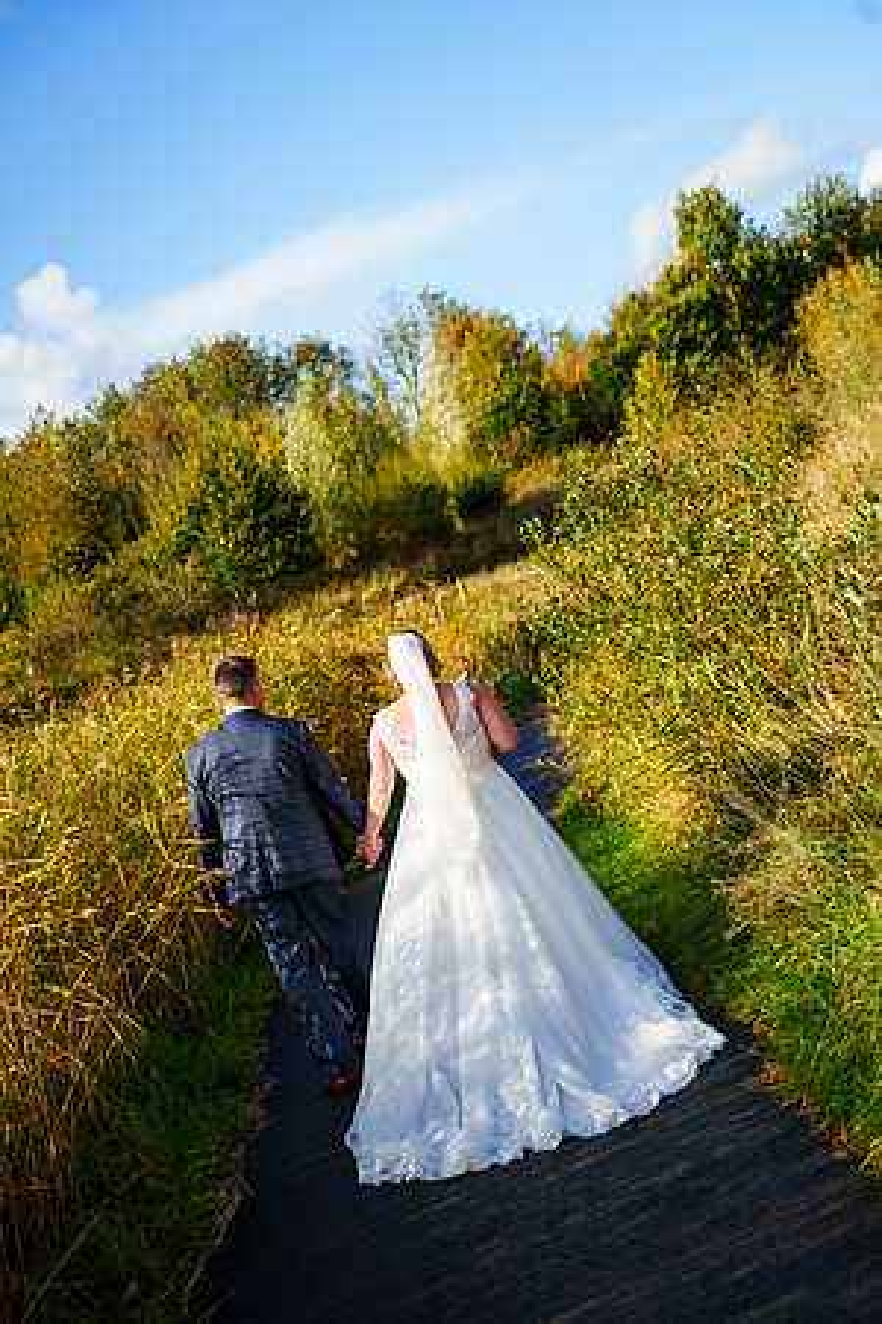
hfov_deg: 26.5
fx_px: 1874
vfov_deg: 38.9
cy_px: 662
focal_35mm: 51
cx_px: 441
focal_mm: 51
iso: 400
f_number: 3.2
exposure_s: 1/4000
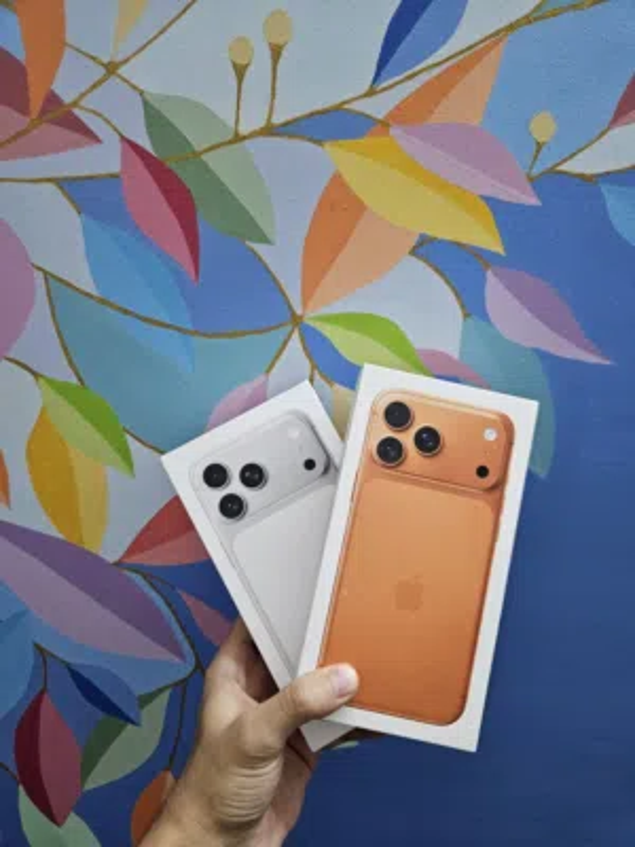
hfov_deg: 58.9
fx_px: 563
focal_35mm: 23
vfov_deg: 73.9
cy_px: 424
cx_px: 318
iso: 400
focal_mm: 5.4
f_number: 1.8
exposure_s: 1/100
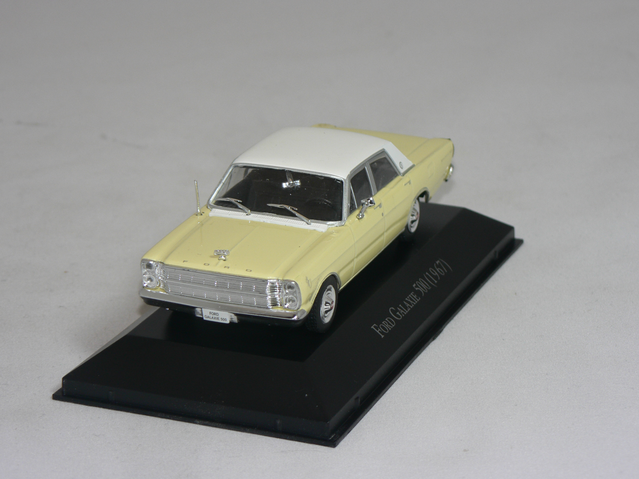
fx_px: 2252
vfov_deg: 12.1
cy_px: 240
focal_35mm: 122
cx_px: 320
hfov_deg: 16.1
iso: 80
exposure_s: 1/60
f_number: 3.2
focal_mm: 20.3
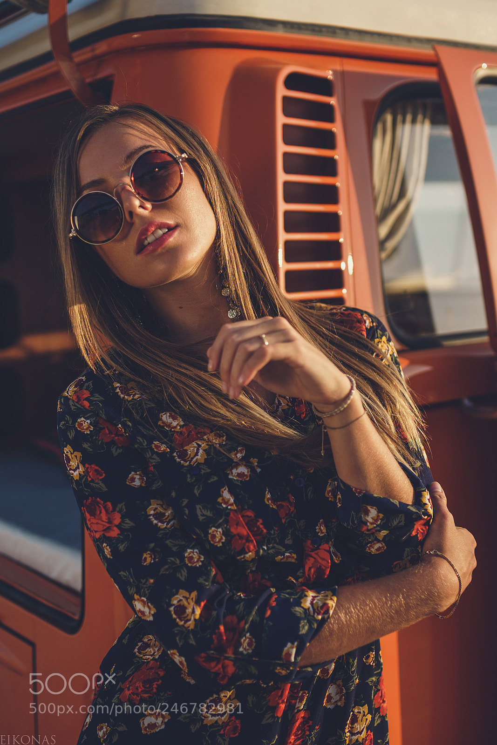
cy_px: 372
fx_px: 725
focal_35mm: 35
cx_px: 248
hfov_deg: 37.9
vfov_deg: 54.4
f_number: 1.6
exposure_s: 1/2000
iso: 100
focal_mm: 35
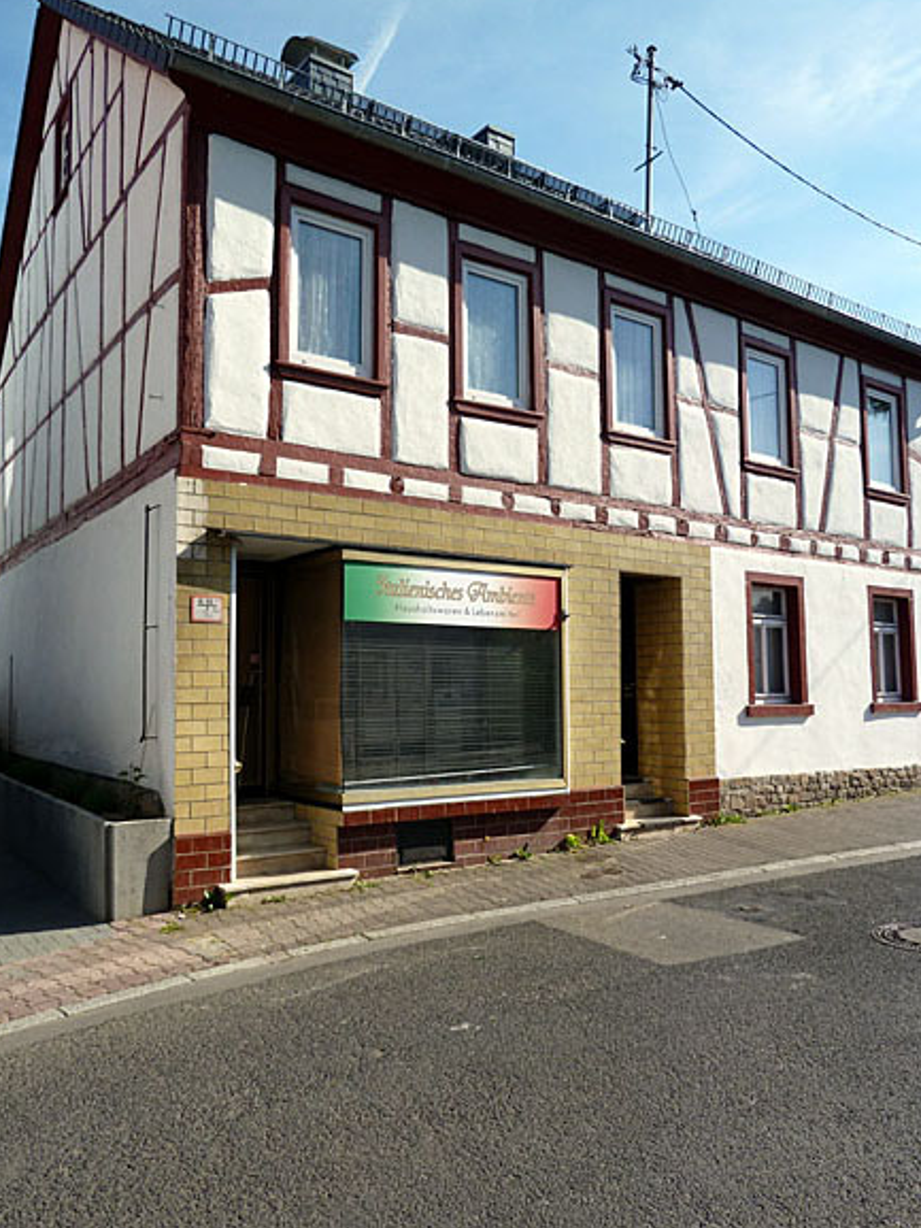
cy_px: 624
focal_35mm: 26
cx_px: 470
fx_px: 922
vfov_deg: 67.3
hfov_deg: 53.1
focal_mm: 4.1
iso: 80
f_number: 4
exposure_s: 1/500
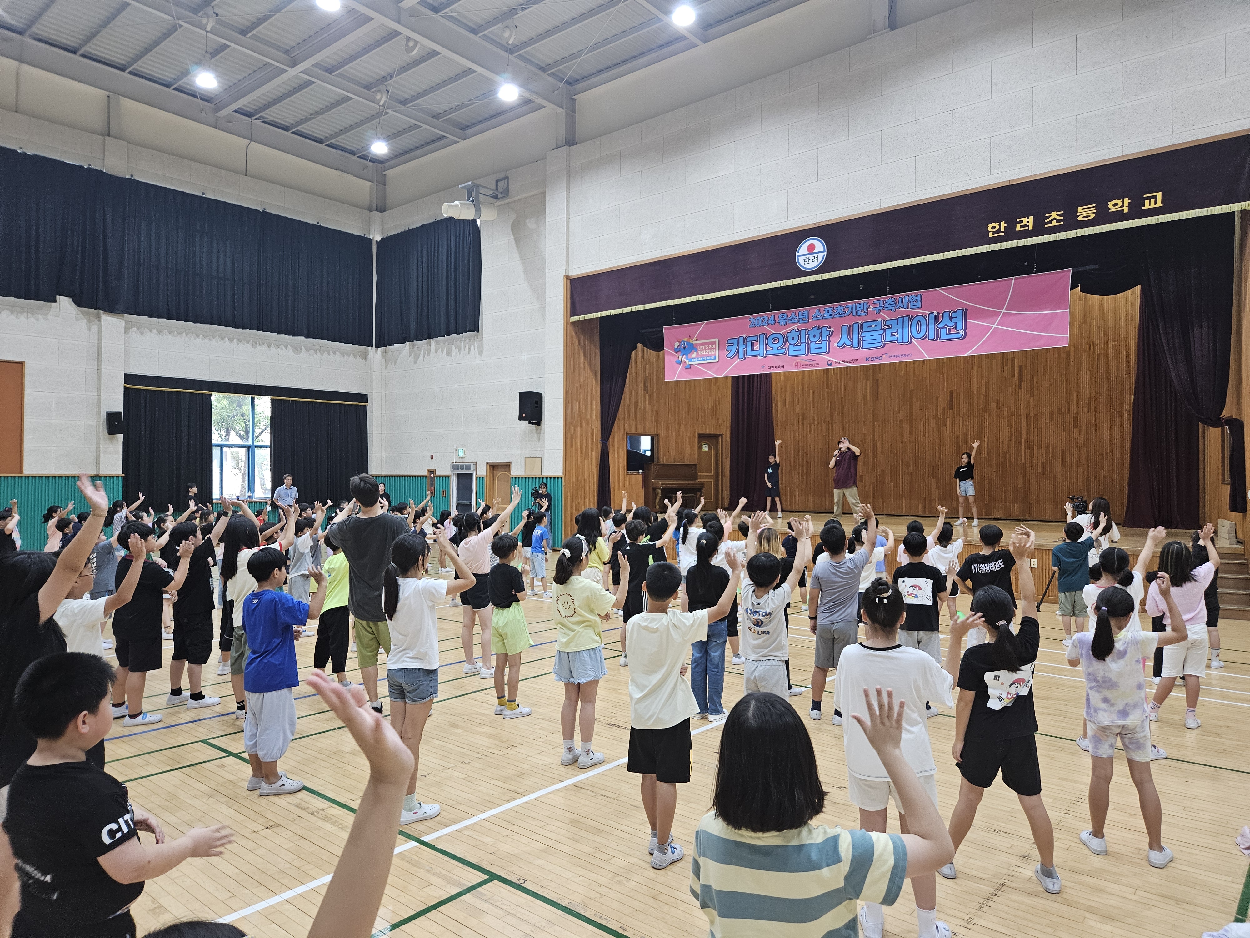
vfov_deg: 58.9
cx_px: 625
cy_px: 469
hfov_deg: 73.9
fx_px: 831
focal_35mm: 23
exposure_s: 1/120
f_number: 1.8
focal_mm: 5.4
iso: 250
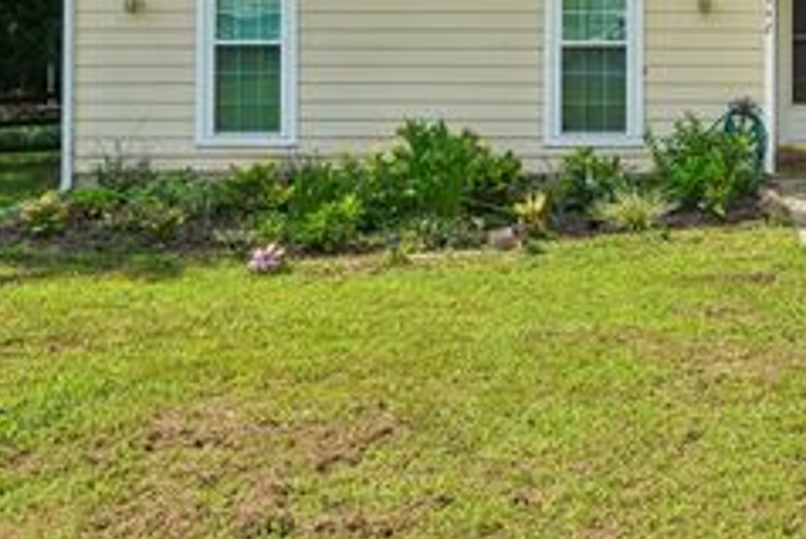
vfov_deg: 20.9
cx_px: 759
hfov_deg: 30.2
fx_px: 1411
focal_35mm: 63
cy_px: -5
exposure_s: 1/60
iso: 100
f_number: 8
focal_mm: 20
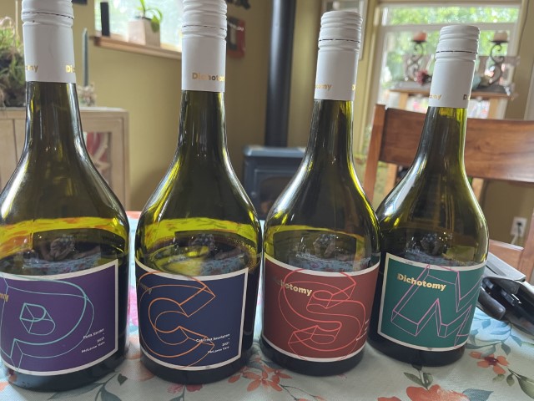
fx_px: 401
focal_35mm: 26
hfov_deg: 67.3
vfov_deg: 53.1
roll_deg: -3.7
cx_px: 267
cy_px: 200
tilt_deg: -14.4
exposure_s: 1/40
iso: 500
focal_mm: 5.1
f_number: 1.6
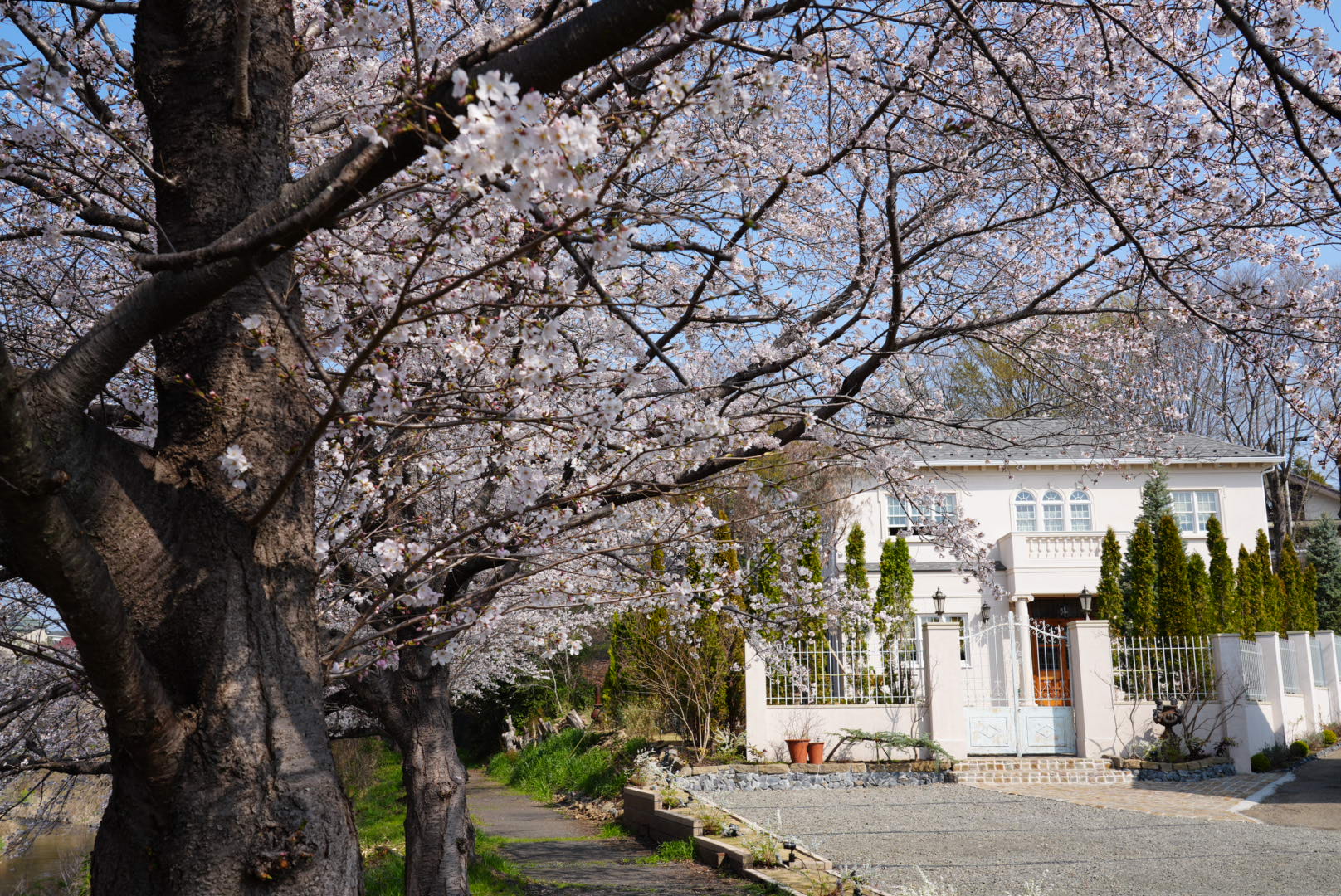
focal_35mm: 35
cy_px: 448
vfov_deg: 37.9
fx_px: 1305
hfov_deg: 54.4
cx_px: 670
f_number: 10
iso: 100
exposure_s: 1/160
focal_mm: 35
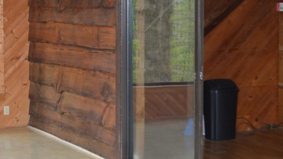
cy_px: 38
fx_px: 675
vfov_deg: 13.4
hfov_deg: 23.4
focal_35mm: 90
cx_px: 62
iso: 450
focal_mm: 30
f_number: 4.5
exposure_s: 1/60
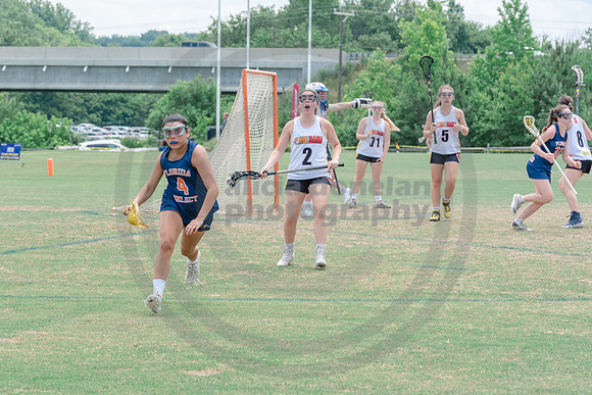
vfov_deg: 9.3
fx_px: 2439
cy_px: 232
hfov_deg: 13.8
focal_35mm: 148
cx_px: 179
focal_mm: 105
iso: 400
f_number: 7.1
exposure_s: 1/800
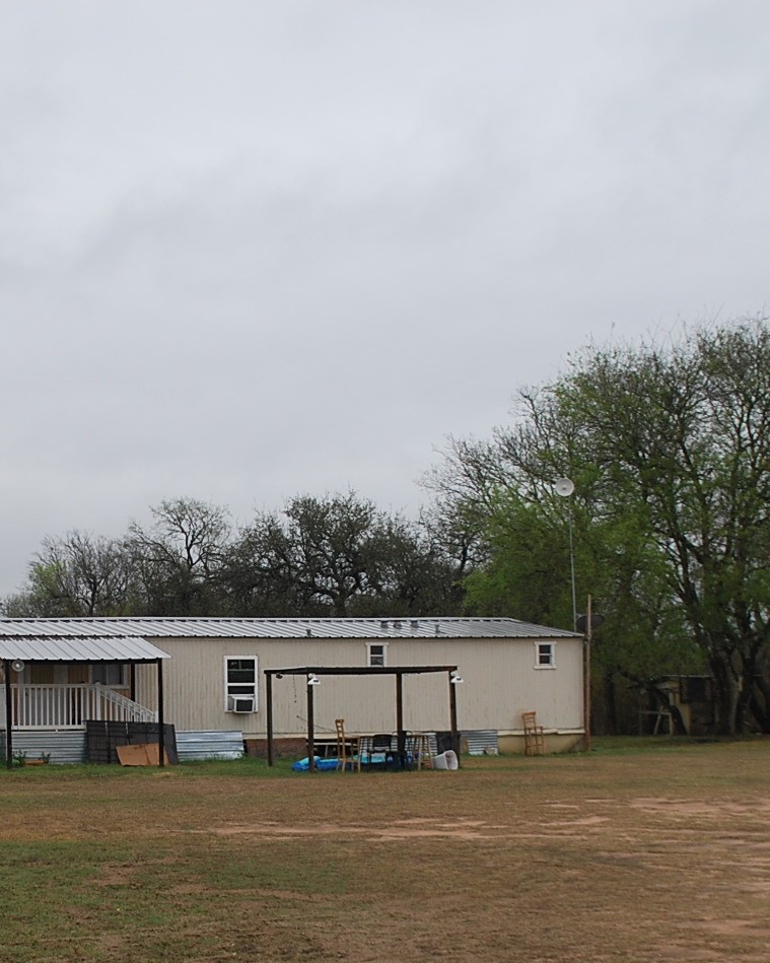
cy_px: 646
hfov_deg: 21.9
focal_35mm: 69
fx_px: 1966
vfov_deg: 27.3
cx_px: 168
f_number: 5.6
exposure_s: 1/125
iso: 200
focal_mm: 24
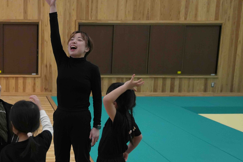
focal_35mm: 60
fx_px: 405
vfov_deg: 22.4
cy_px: 119
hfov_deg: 31.8
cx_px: 25
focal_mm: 33
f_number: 2.8
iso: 6400
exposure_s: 1/250
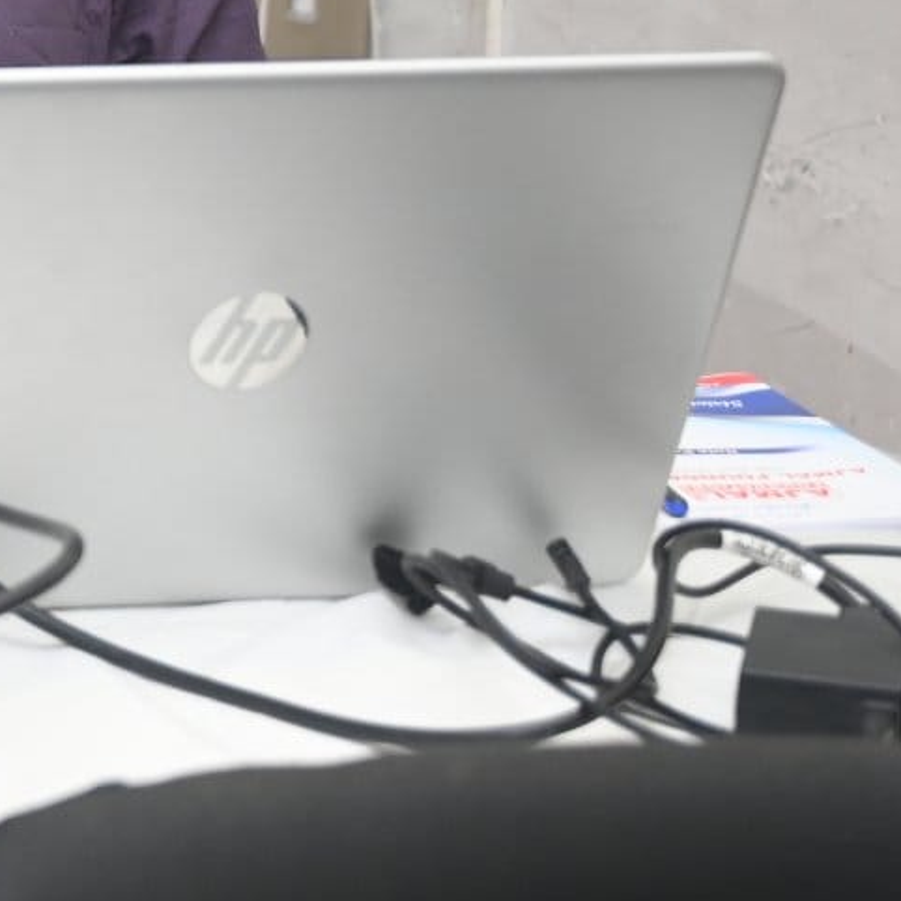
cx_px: -905
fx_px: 4564
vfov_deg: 11.1
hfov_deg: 10.4
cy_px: -182
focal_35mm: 155
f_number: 4
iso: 1000
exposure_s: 1/160
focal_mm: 44
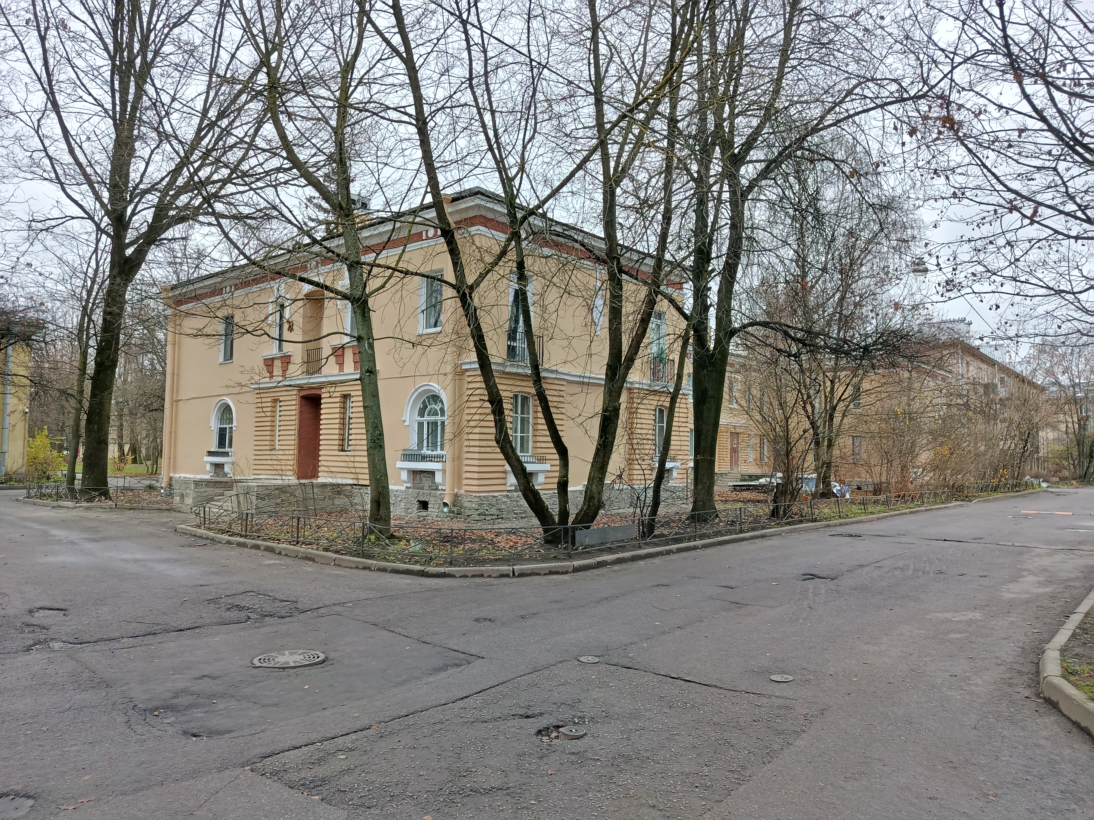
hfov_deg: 71.6
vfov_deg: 56.8
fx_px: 758
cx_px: 547
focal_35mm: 24
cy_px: 410
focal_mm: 5.24
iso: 230
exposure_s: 1/100
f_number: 1.7
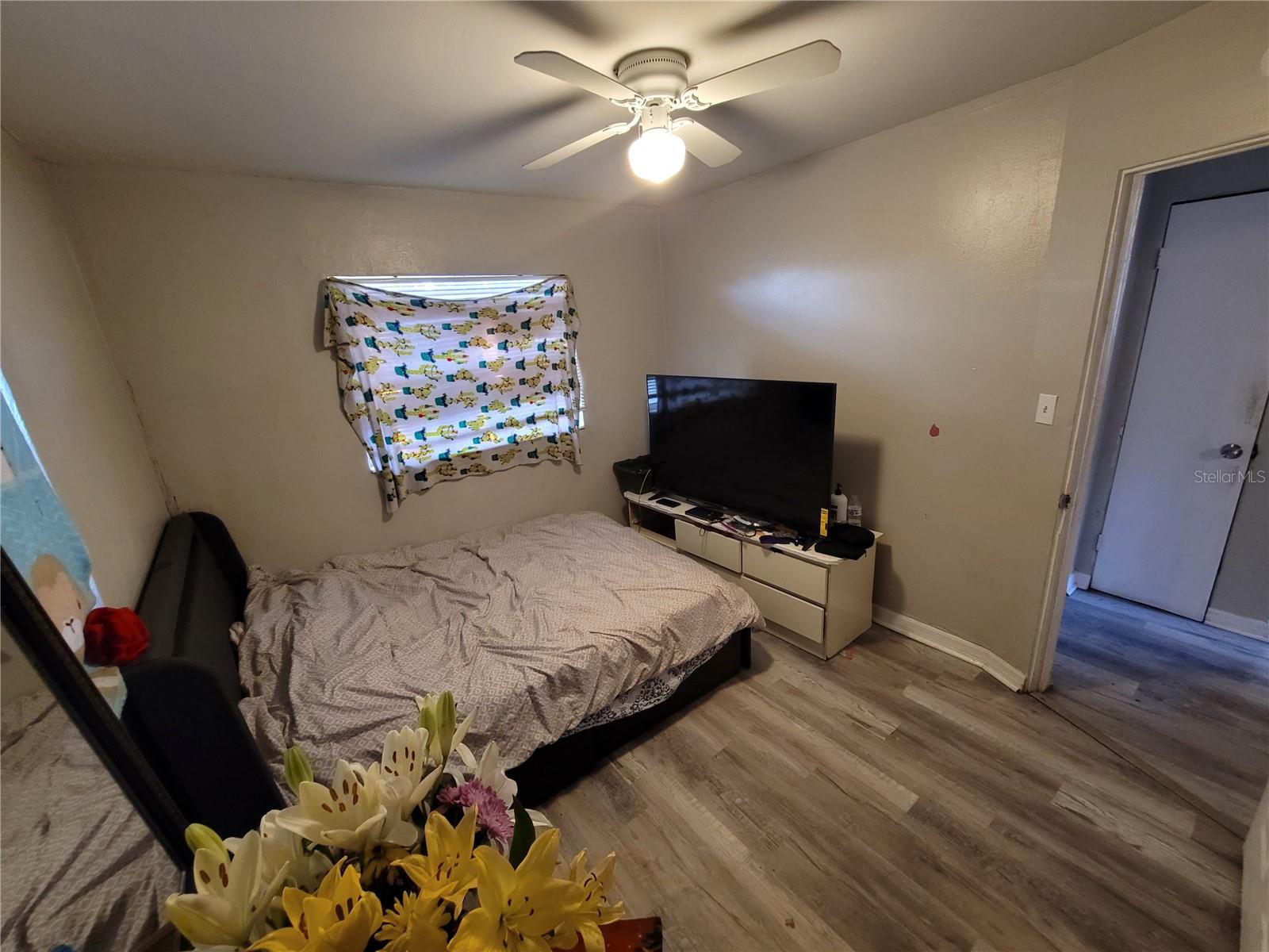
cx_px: 634
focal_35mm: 13
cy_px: 476
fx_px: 477
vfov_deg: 89.9
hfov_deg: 106.2
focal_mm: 2.2
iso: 640
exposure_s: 1/30
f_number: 2.2
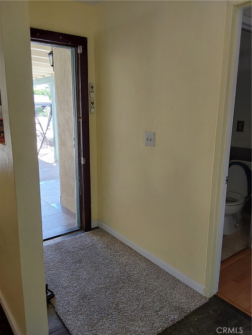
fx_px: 272
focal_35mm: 28
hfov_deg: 49.7
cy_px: 168
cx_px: 126
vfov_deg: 63.4
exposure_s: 1/60
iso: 64
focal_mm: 2.91
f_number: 1.9
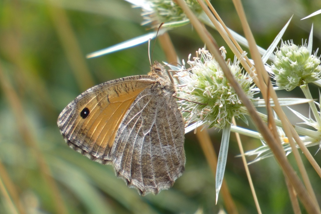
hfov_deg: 1.6
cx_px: 160
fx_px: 11165
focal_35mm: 1252
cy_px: 114
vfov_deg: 1.1
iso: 80
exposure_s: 1/250
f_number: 5.9
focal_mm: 215
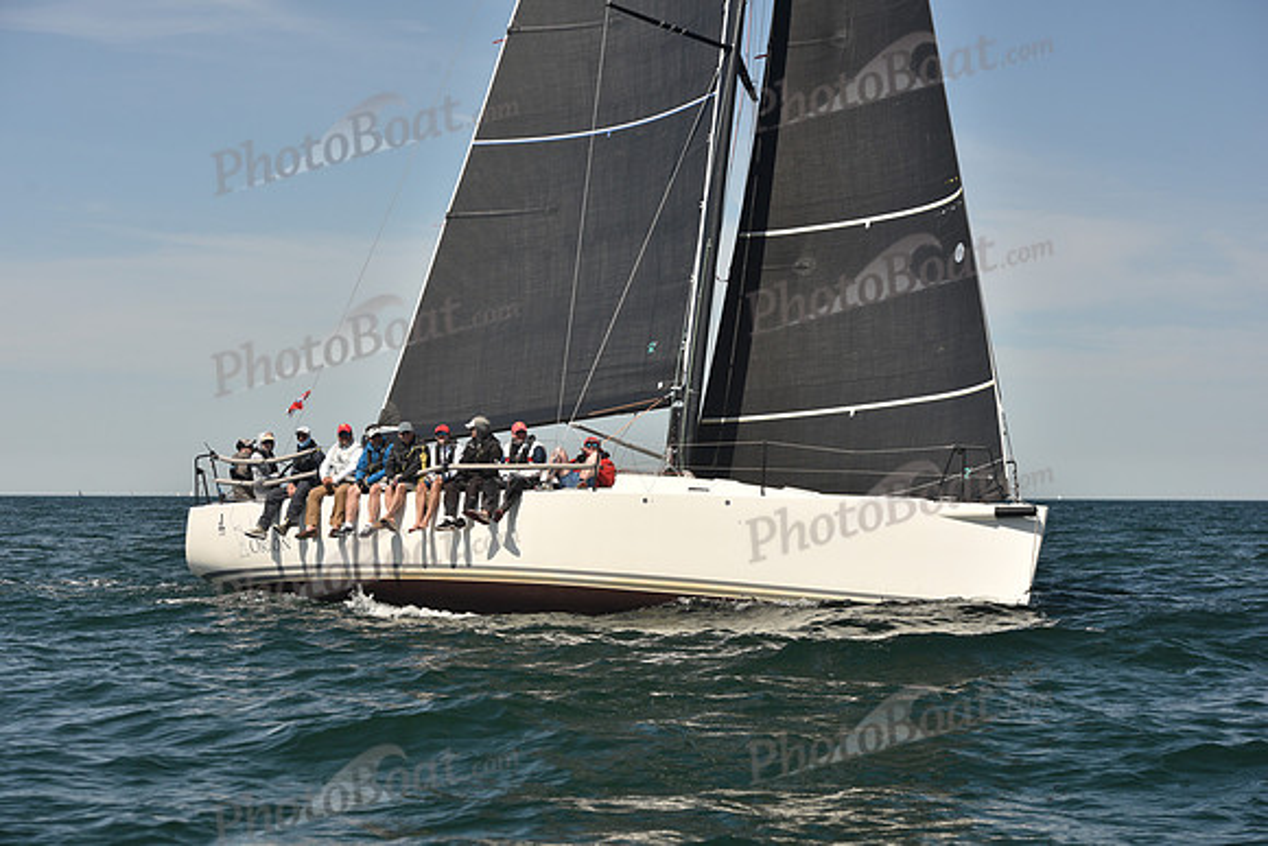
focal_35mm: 90
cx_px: 634
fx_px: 3171
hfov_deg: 22.6
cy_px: 423
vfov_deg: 15.2
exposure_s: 1/640
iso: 250
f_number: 7.1
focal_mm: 90
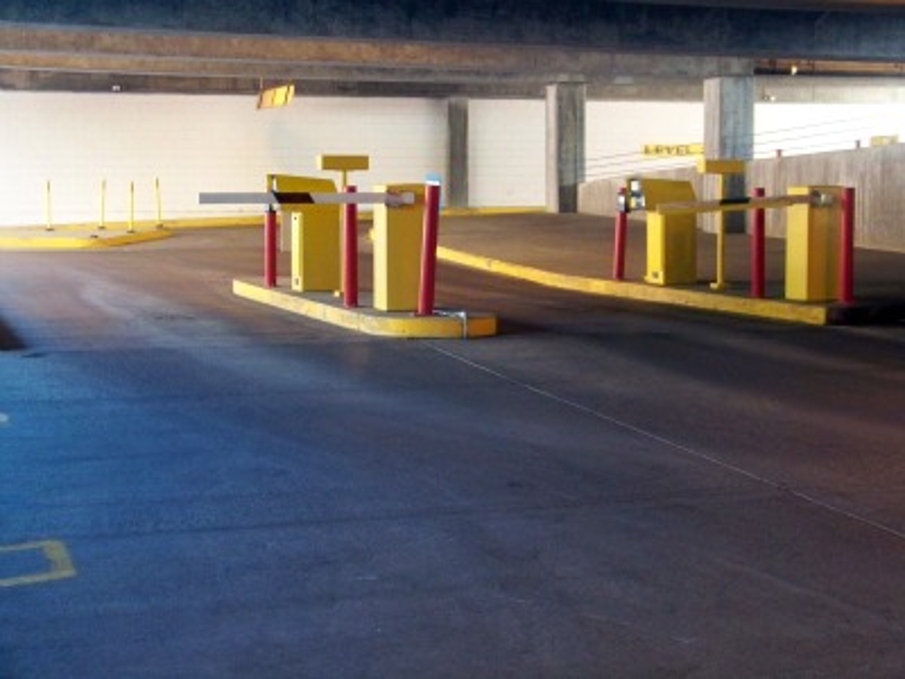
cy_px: 340
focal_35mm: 57
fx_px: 1490
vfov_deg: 25.7
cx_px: 452
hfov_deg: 33.8
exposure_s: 1/30
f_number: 3.2
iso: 400
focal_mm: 11.7
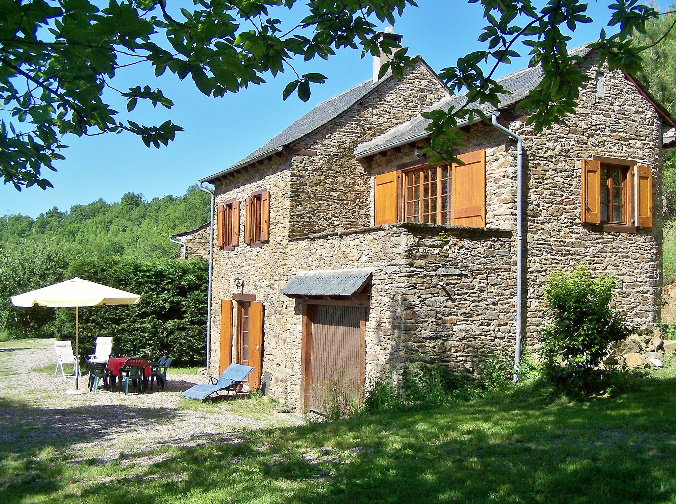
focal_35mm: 38
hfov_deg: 49.1
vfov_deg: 37.6
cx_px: 338
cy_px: 252
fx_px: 741
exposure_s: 1/1000
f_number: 2.8
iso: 80
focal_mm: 6.3
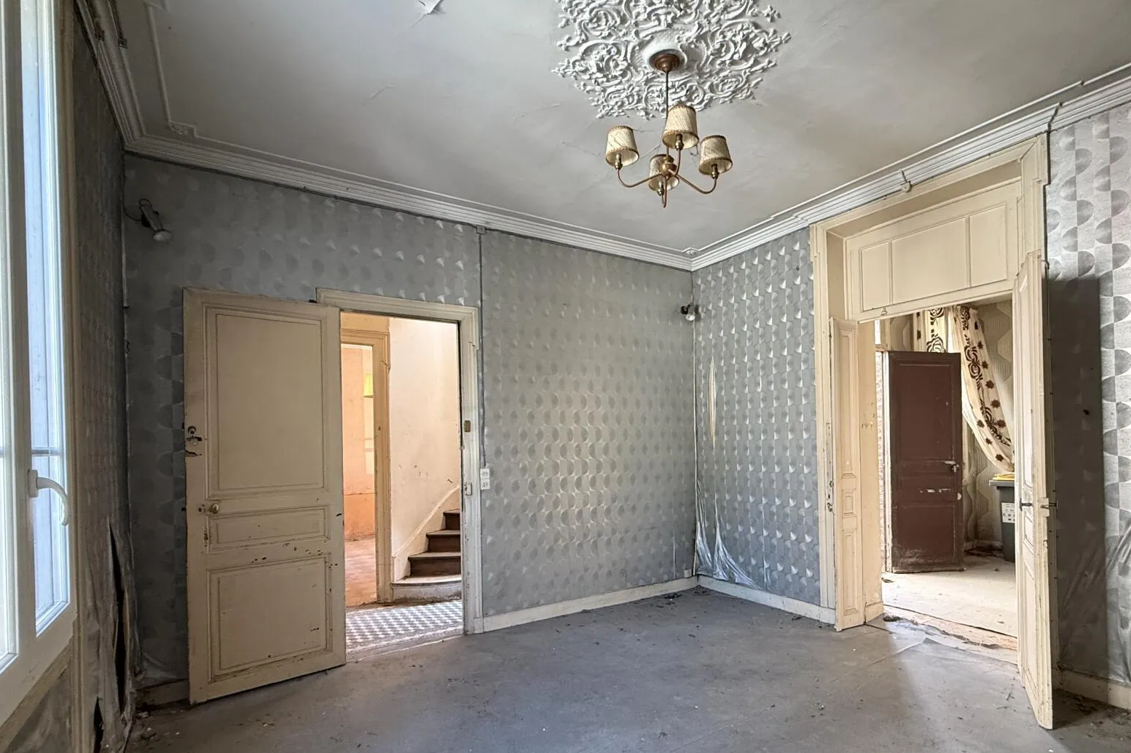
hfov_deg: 89.7
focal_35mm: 18
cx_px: 625
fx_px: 565
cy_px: 437
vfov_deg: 67.0
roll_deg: +1.3
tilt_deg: +0.4
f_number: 2.2
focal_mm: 2.22
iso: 400
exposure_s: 1/60
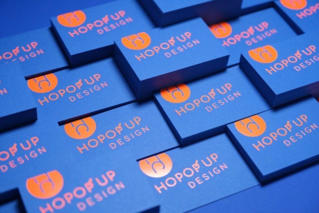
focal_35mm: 60
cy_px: 106
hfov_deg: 33.4
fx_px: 532
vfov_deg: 22.6
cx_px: 160
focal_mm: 40.1
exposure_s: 1/40
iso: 400
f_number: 2.8
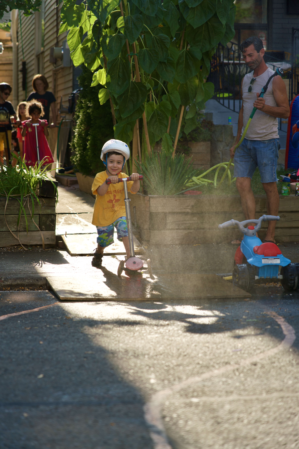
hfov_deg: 13.0
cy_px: 224
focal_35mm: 105
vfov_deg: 19.5
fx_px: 1308
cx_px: 150
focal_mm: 105
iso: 125
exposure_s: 1/250
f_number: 4
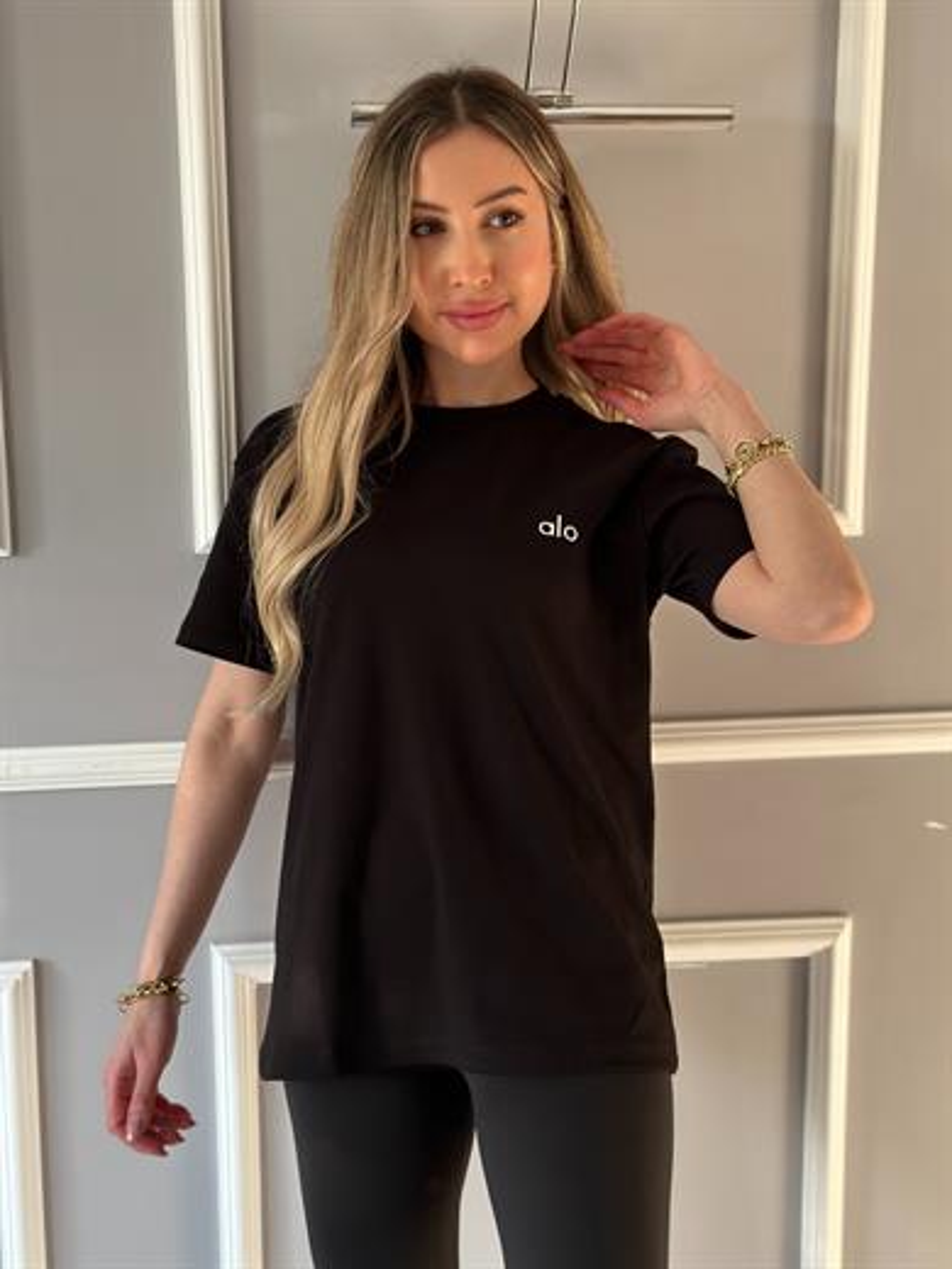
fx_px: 1760
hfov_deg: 30.3
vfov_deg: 39.7
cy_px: 634
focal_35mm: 48
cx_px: 476
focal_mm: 6.86
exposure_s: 1/100
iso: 125
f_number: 1.78
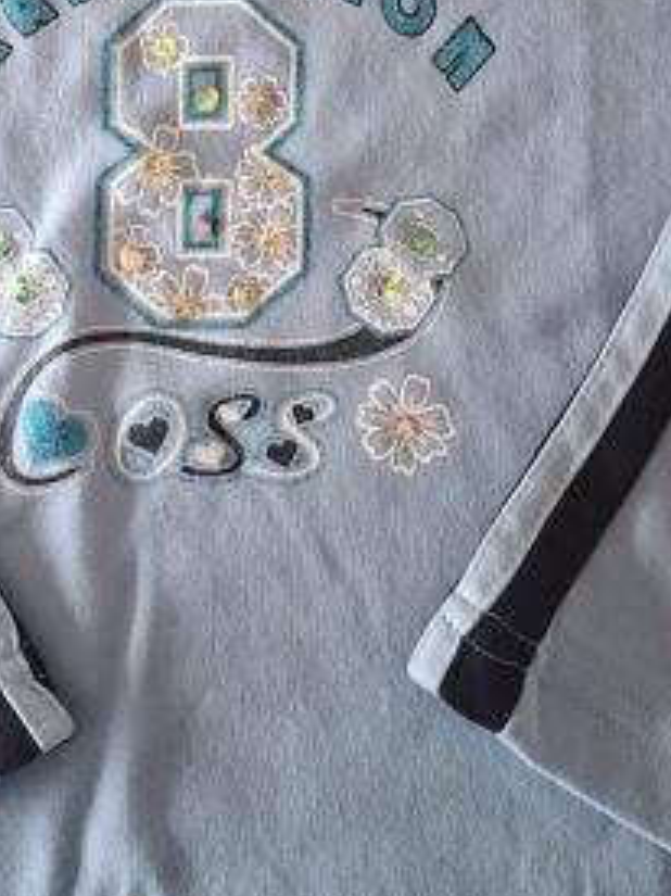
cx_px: 215
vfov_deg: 28.2
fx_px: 1733
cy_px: 137
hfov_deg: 21.8
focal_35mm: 67
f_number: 1.8
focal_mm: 5.54
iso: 200
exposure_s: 1/50
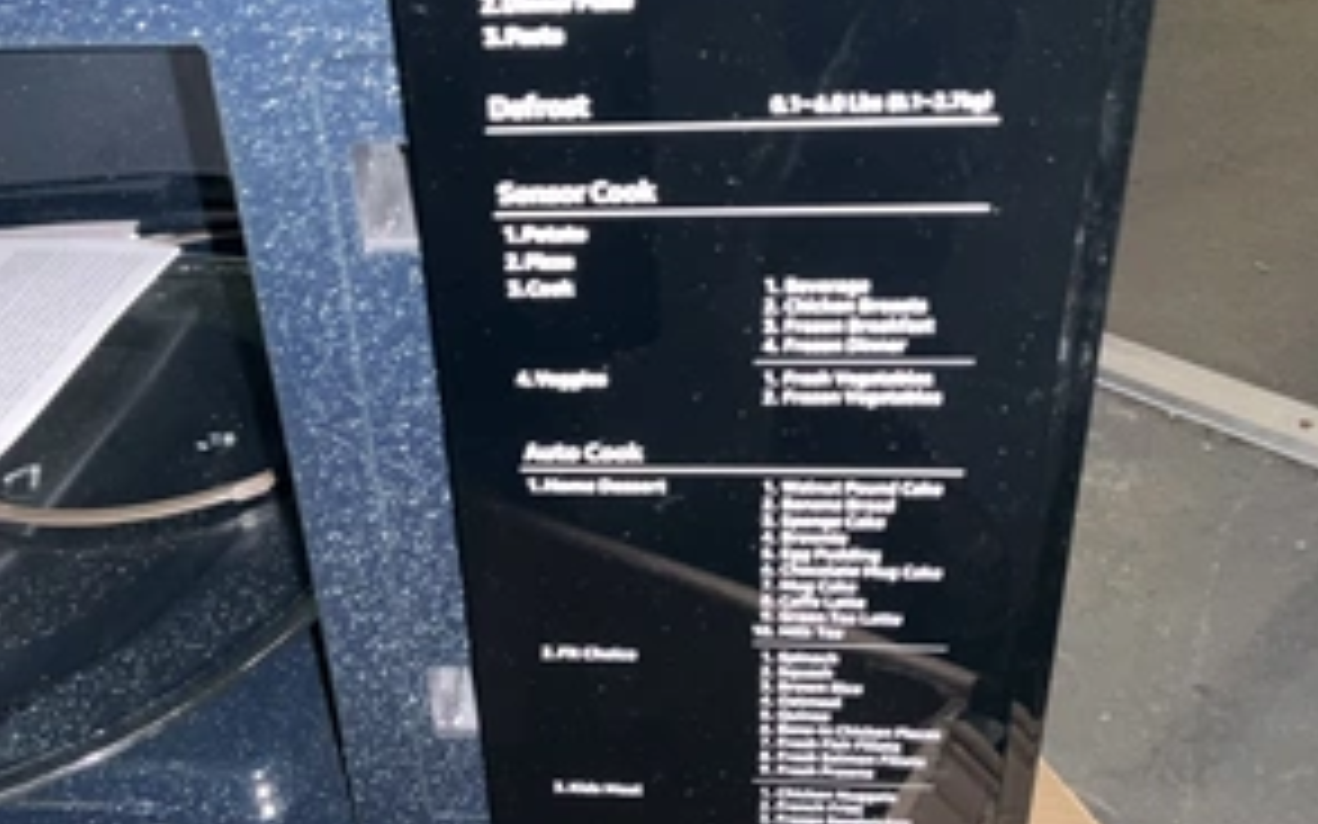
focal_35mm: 42
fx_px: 1508
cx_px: 571
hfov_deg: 47.1
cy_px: 374
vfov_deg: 30.5
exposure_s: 1/16
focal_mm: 3
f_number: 1.8
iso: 80
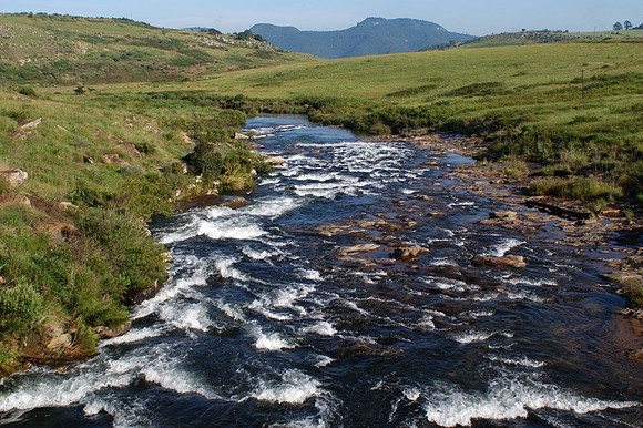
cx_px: 322
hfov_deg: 46.4
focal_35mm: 42
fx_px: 750
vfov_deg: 31.9
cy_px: 214
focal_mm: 28
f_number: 8
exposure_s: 1/250
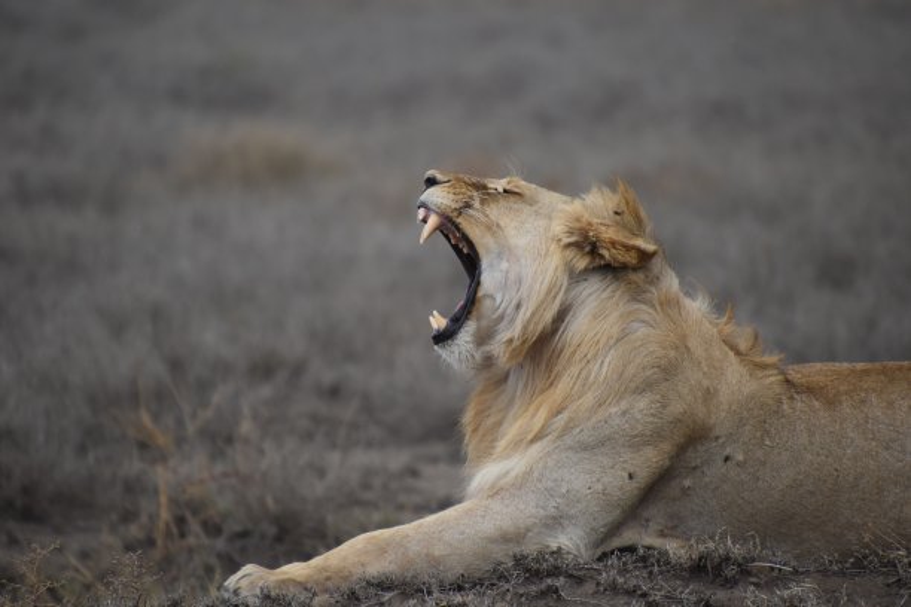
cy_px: 304
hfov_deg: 3.4
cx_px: 456
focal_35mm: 600
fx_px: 15182
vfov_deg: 2.3
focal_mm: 400
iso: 640
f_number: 6.3
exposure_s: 1/1000
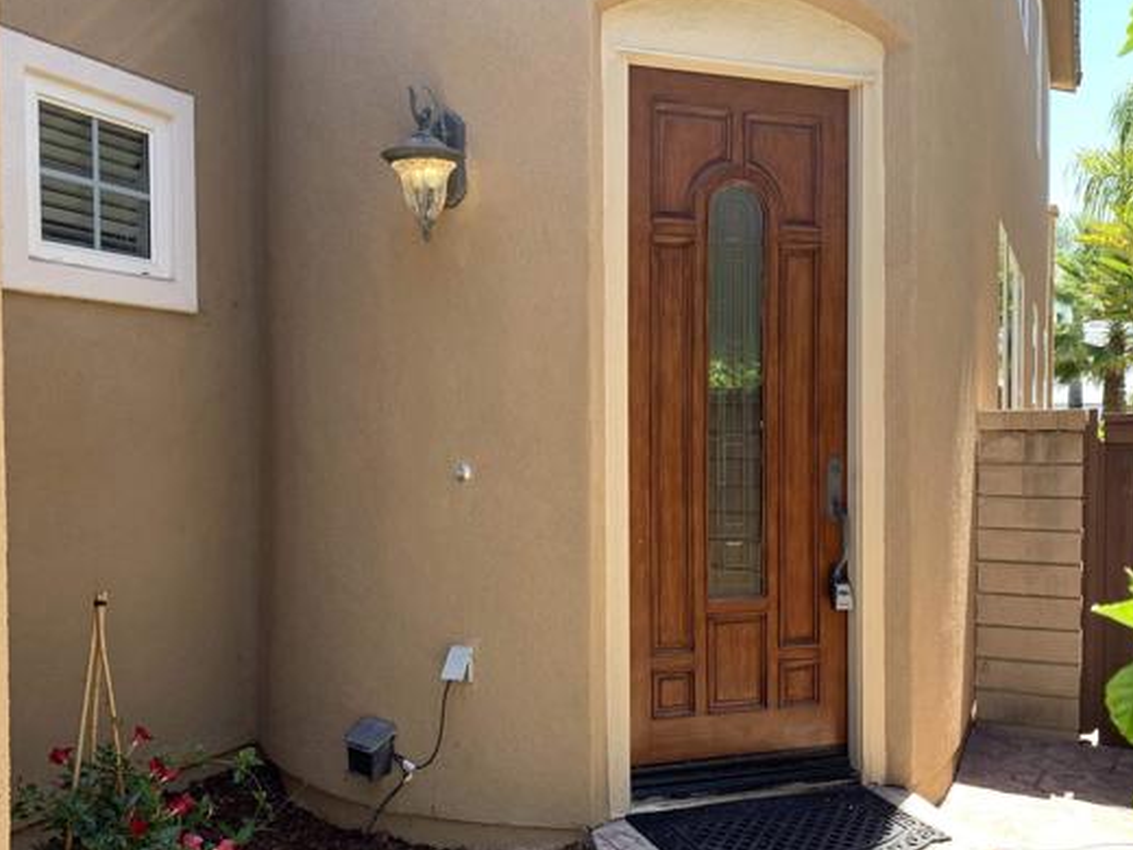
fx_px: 1047
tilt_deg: -1.6
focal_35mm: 32
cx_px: 569
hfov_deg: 56.8
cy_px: 473
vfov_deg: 44.1
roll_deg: +0.4
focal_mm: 4.25
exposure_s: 1/187
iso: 25
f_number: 1.8
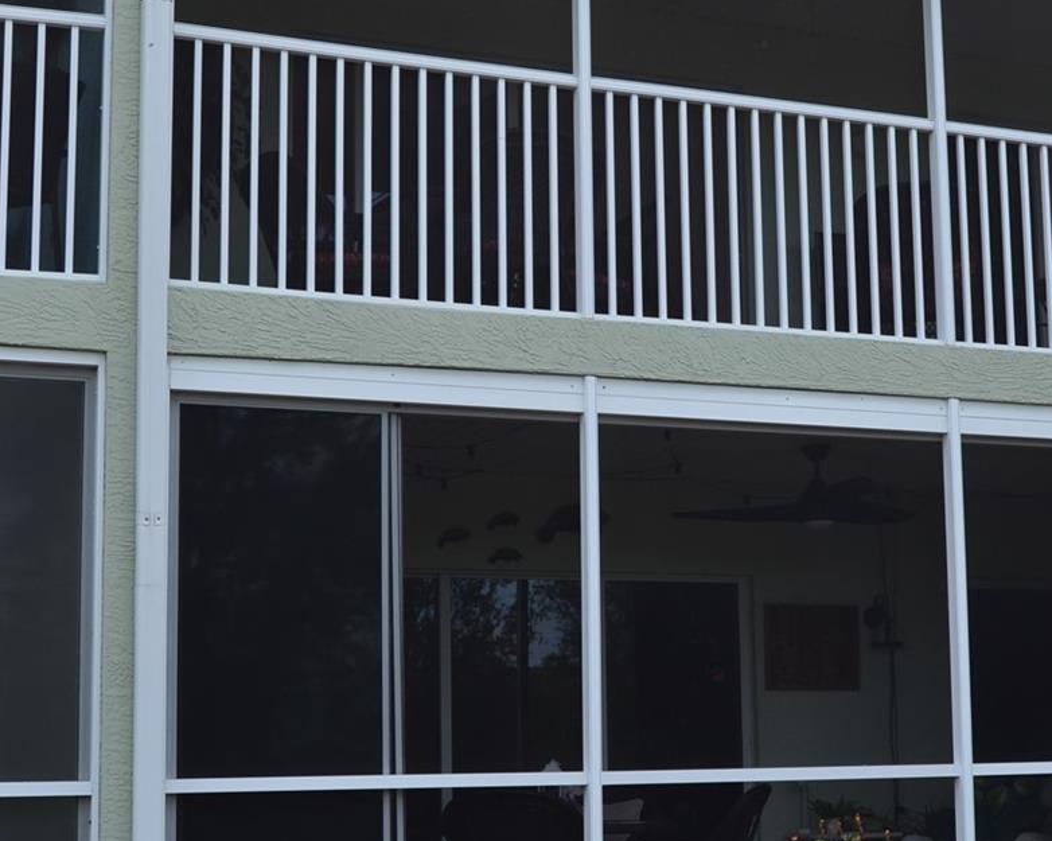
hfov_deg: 27.4
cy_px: 451
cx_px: 678
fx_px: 2148
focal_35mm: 69
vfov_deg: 22.1
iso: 200
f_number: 7.1
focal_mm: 24
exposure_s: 1/200
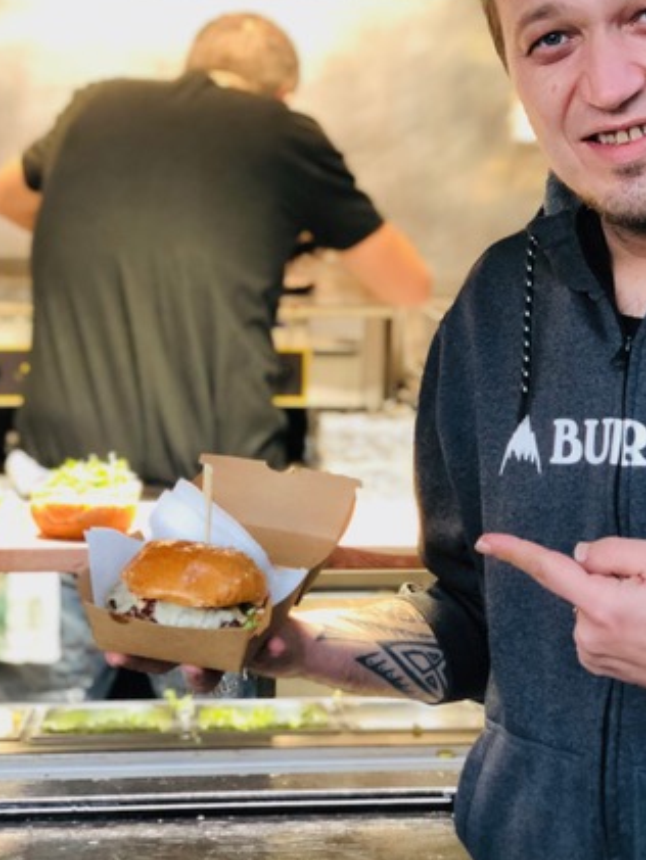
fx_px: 1965
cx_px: 393
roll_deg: -0.8
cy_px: 280
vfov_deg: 24.6
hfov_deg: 18.6
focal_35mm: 79
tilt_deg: -1.9
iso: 125
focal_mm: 6
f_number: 2.4
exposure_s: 1/32
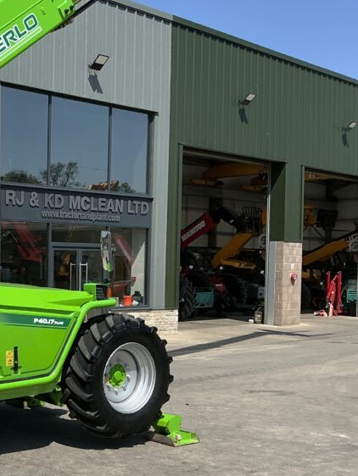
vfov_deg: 37.2
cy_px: 306
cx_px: -76
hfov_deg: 25.5
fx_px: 703
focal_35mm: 51
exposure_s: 1/1984
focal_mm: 3
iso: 25
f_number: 1.8
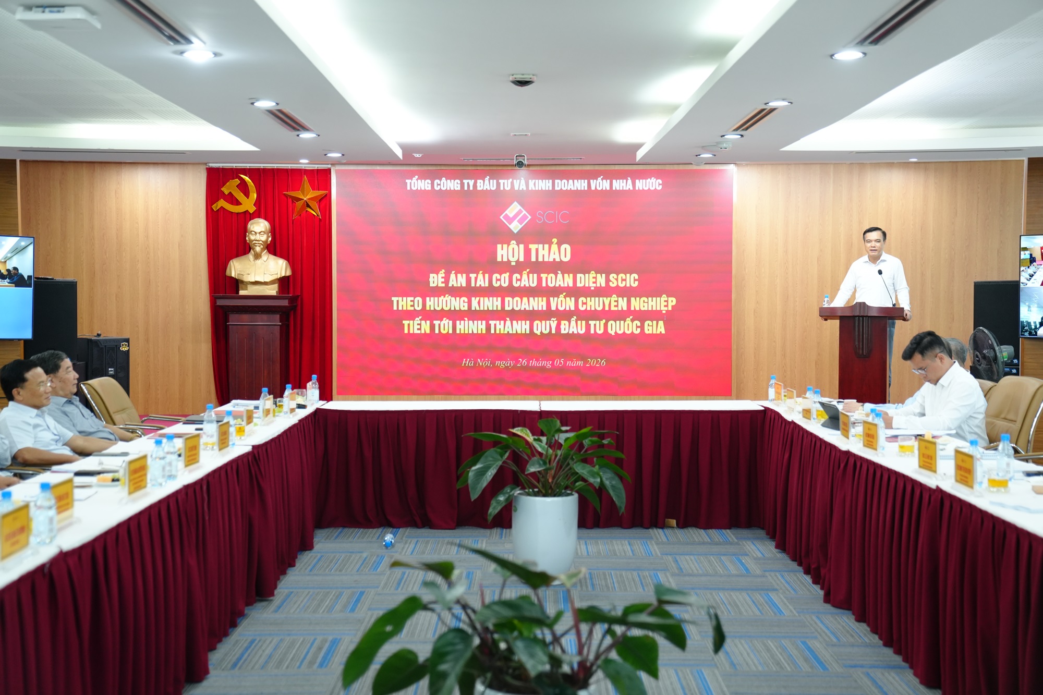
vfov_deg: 26.5
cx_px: 522
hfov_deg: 38.9
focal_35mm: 51
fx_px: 1477
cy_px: 348
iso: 1600
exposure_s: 1/100
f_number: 2.8
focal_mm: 51
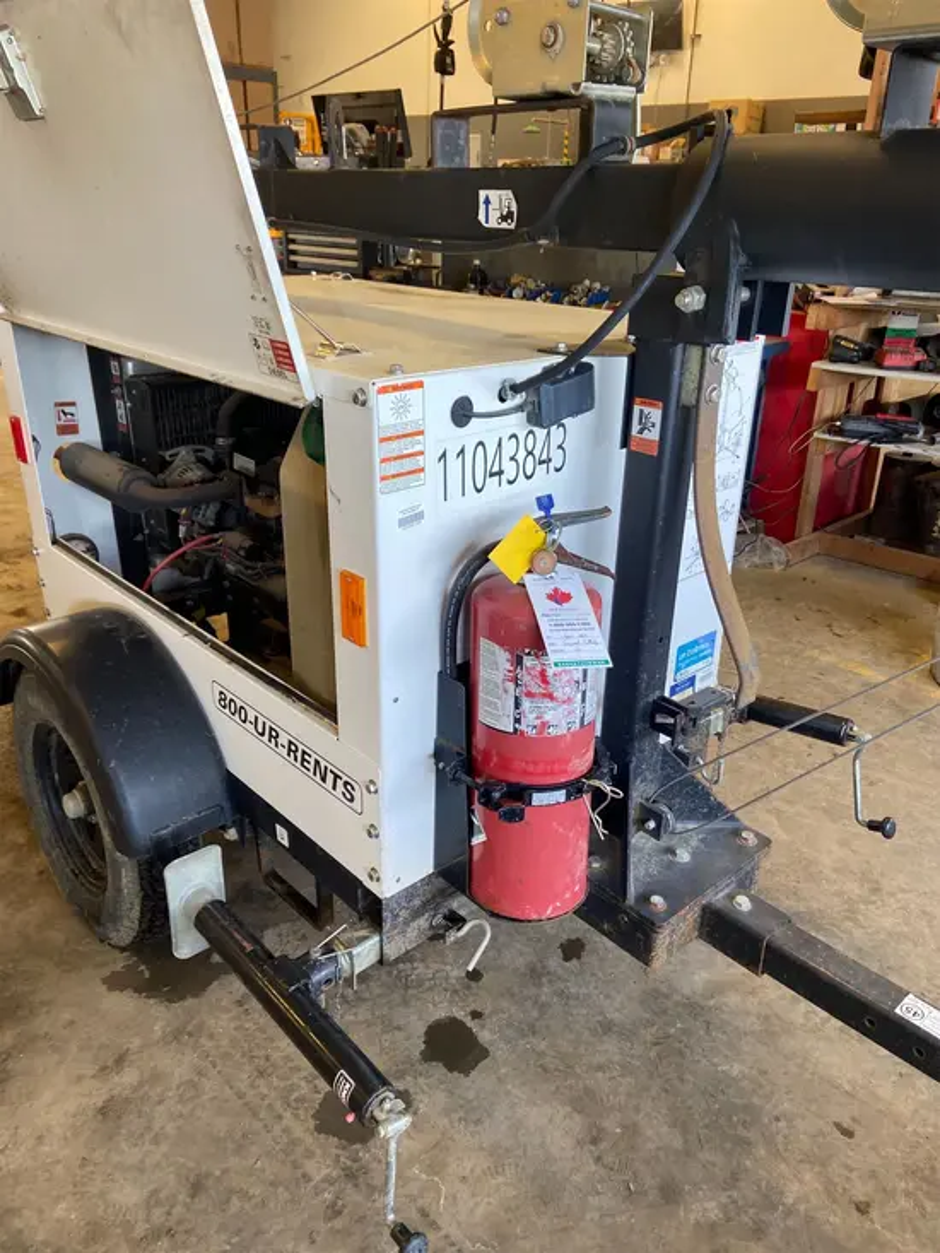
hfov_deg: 53.1
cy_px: 626
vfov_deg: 67.3
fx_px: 941
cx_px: 470
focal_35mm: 26
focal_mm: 4.25
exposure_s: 1/120
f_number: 1.8
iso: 125
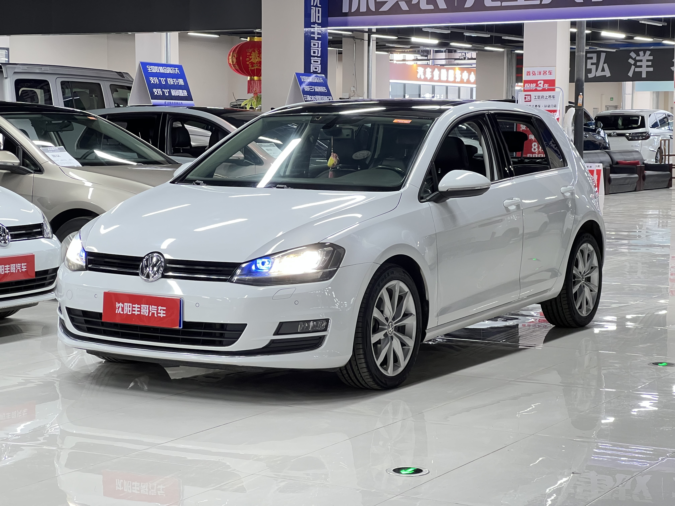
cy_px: 253
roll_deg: -0.2
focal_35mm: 77
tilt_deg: -4.7
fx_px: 1501
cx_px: 338
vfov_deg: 19.1
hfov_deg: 25.3
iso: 400
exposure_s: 1/50
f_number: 2.8
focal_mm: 9
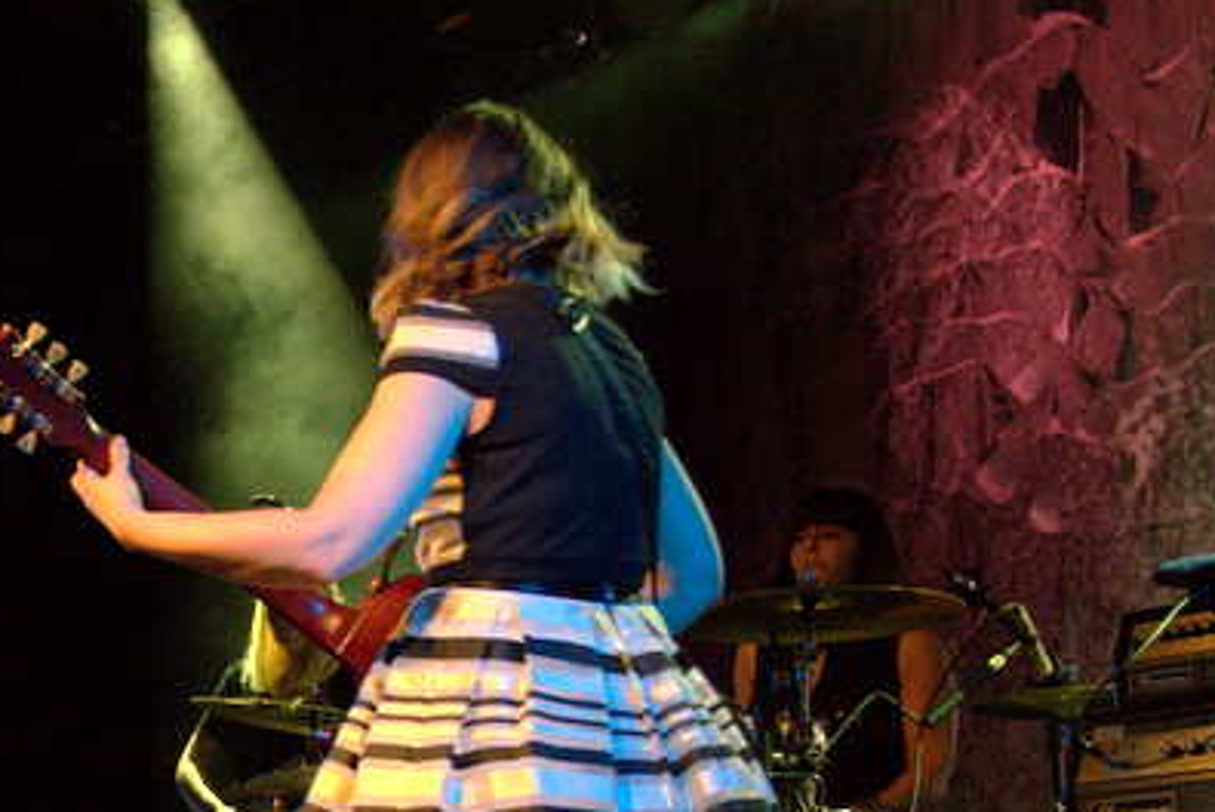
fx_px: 2496
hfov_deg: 27.0
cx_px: 298
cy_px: 657
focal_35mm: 74
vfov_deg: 18.3
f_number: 2.8
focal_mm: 27
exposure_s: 1/80
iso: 450
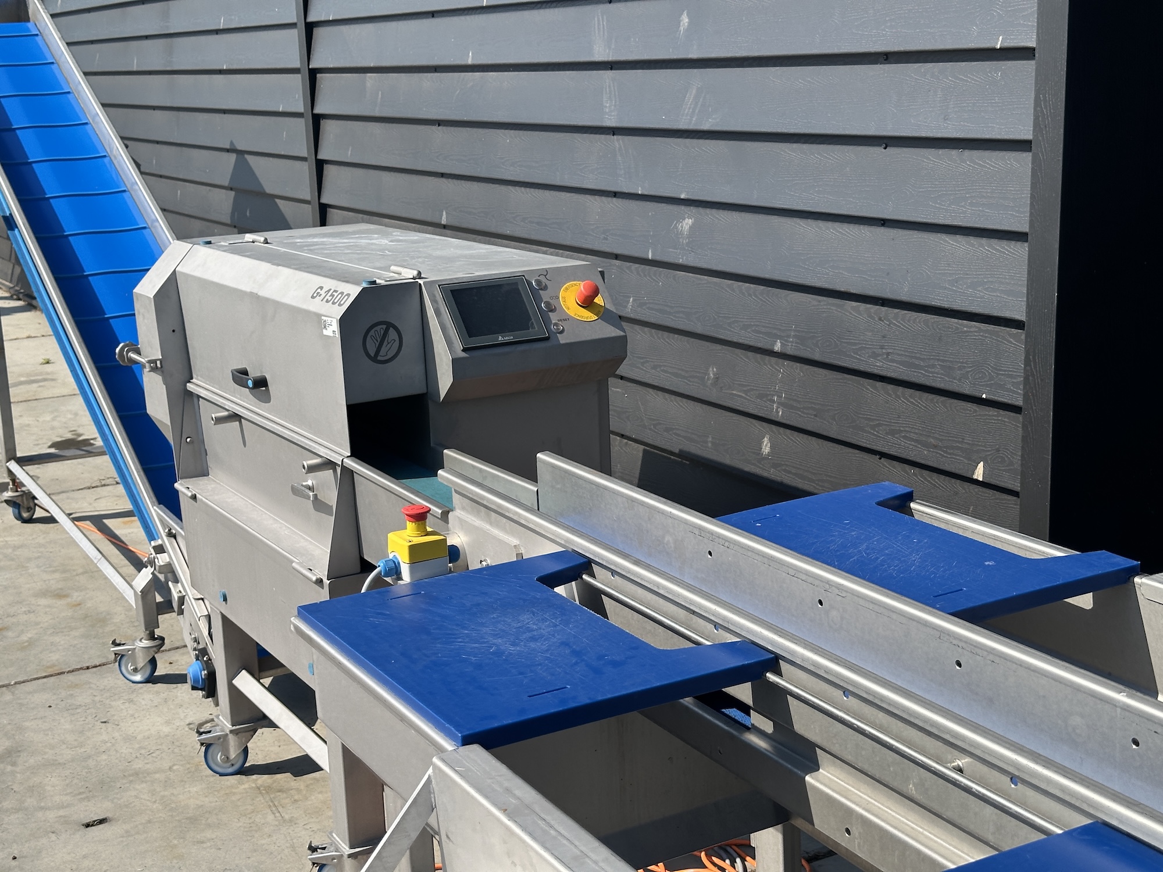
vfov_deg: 30.3
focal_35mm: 48
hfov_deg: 39.7
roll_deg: +2.5
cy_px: 436
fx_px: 1613
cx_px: 582
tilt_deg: -13.5
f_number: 1.78
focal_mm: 6.86
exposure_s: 1/3472
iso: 64
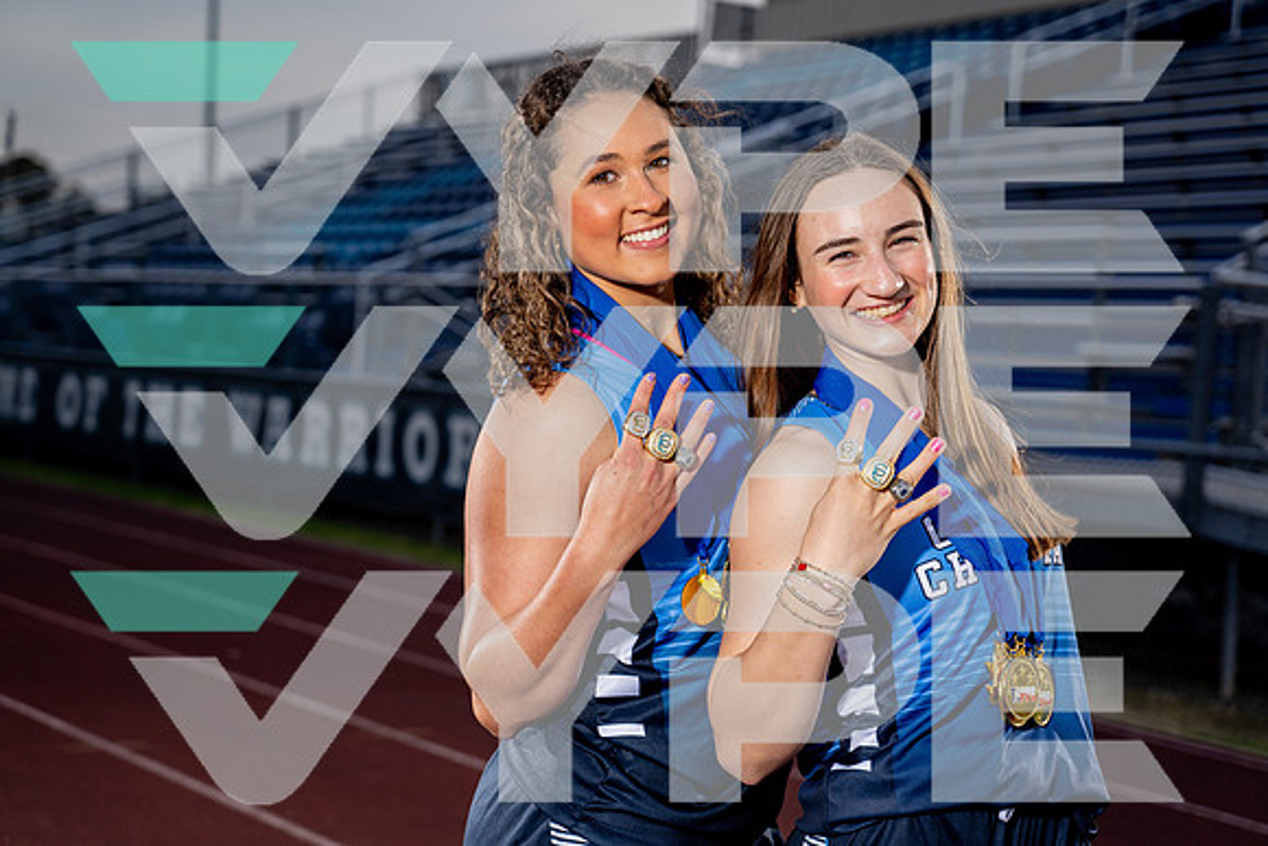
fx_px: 2466
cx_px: 634
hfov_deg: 28.8
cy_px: 423
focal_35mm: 70
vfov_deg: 19.5
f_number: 4
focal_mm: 70
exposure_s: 1/250
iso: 100
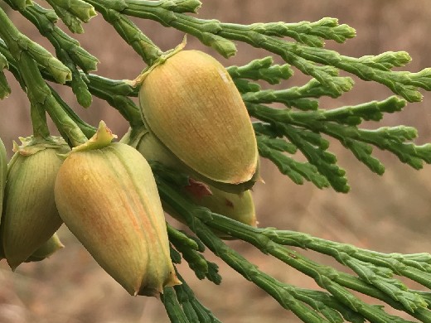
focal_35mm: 90
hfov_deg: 21.1
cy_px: 227
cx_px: 7
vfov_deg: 16.4
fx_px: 1121
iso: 25
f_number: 2.2
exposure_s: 1/247
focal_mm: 4.15
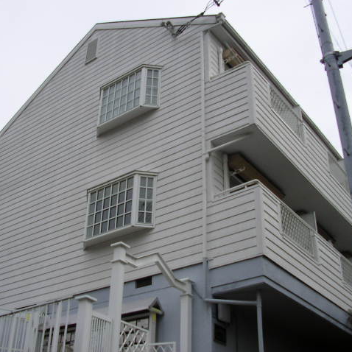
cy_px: 176
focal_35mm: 45
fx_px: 518
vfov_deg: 37.6
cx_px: 150
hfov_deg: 37.5
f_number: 4.1
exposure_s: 1/527
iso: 50
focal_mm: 5.8
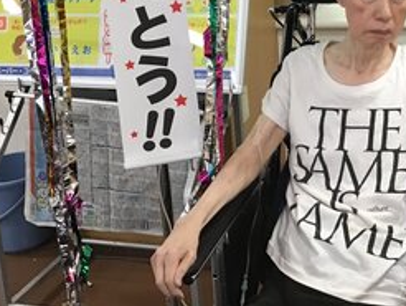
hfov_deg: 29.9
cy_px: 9
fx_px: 740
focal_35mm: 63
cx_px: 335
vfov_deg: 22.5
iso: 40
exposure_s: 1/30
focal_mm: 3.3
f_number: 2.4
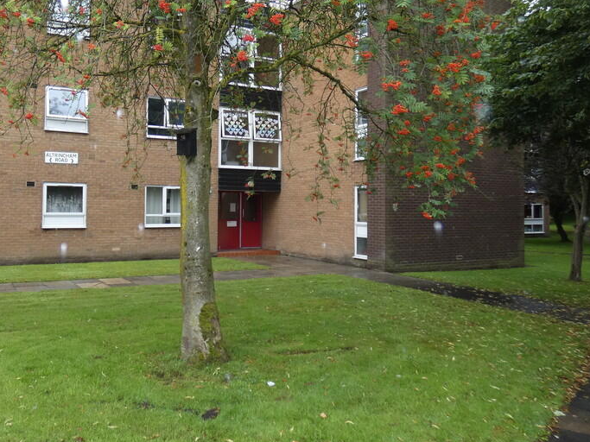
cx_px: 206
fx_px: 511
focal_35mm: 30
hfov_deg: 58.9
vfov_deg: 46.6
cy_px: 188
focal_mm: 3.6
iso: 80
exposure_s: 1/125
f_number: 2.8
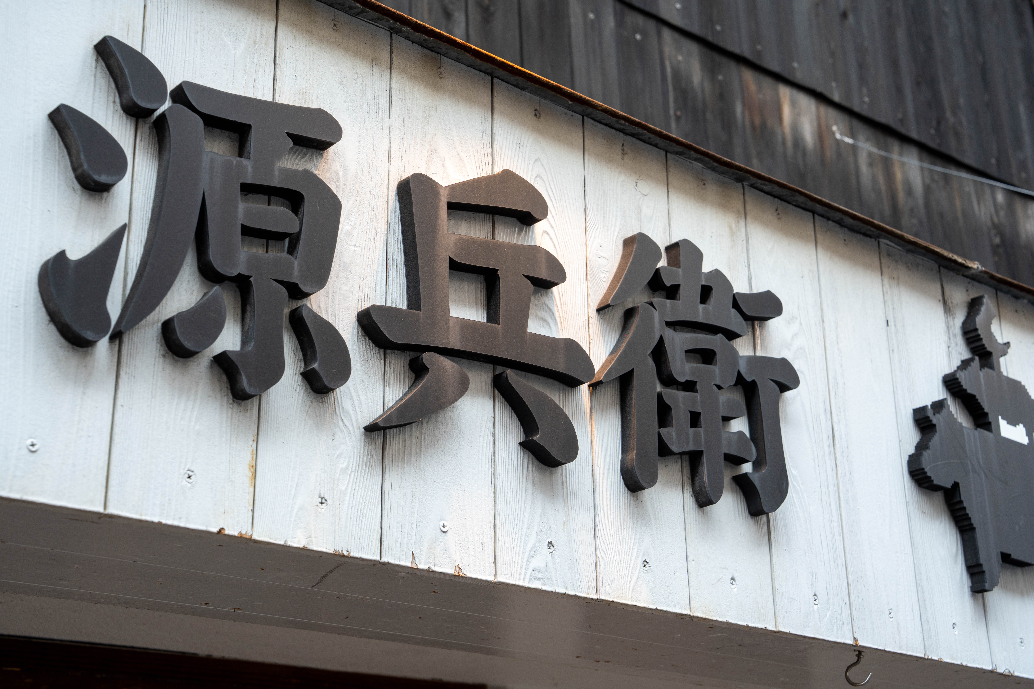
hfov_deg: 36.2
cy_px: 344
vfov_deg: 24.6
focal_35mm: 55
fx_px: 1580
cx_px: 517
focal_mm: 55
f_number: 8
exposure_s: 1/60
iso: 320
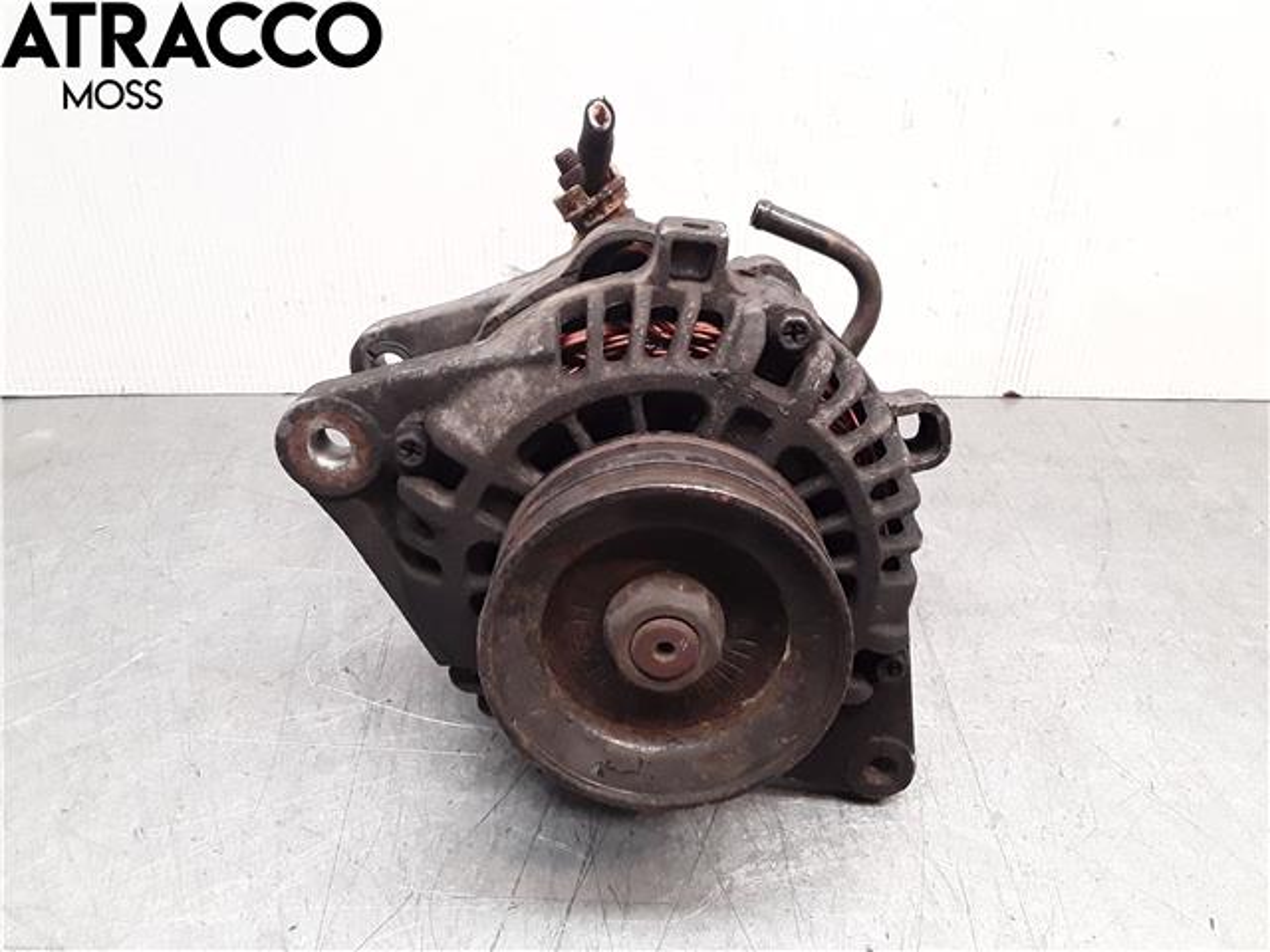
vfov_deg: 49.7
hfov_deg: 63.4
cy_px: 476
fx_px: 1027
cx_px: 635
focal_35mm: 28
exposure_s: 1/100
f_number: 1.9
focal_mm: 2.91
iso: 100
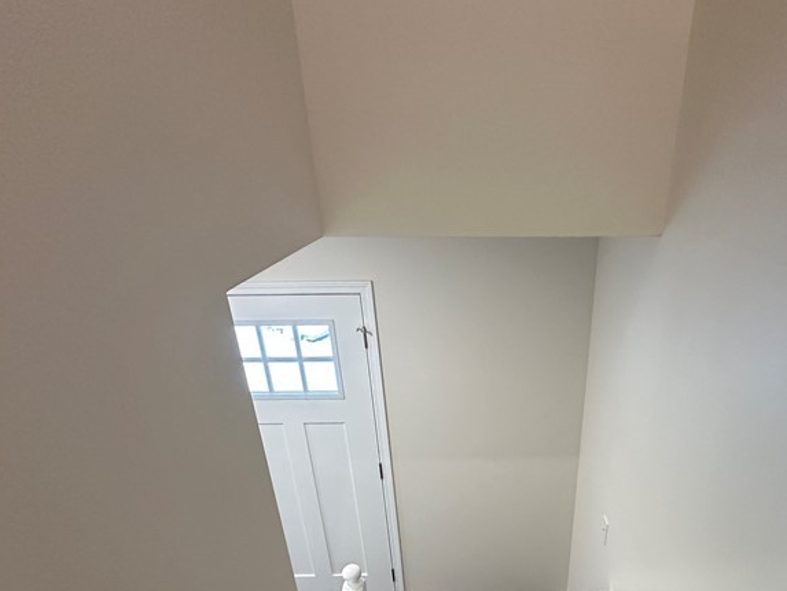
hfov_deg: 68.3
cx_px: 490
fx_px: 568
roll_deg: -1.9
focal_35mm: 25
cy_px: 469
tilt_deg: -30.6
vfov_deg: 51.6
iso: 250
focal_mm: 2.22
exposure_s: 1/120
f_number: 2.2
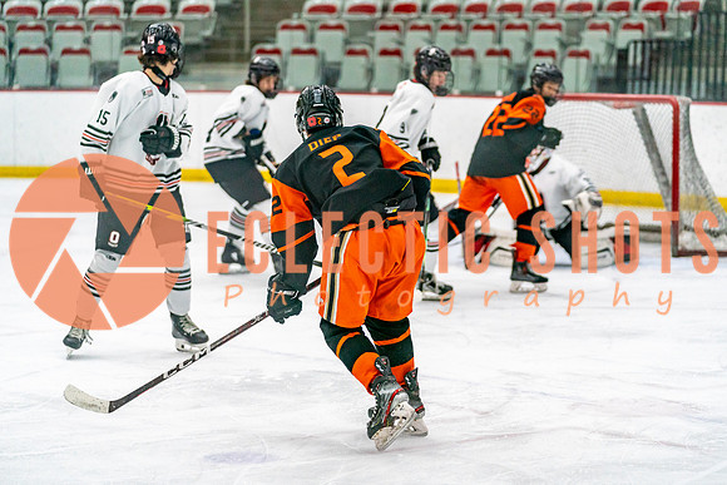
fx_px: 2547
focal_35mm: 126
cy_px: 263
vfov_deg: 10.9
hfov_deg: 16.2
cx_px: 399
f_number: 2.8
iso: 3200
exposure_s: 1/1250
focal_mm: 114
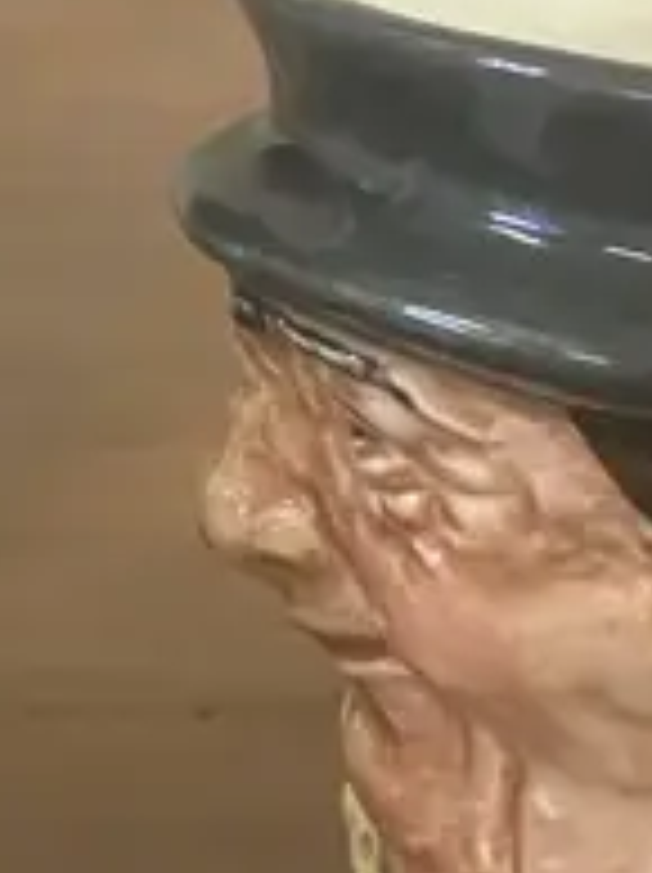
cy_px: 351
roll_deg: +1.2
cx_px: -9
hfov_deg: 9.9
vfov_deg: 13.3
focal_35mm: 148
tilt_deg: -16.9
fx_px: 3725
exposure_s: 1/33
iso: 250
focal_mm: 3.99
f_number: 1.8
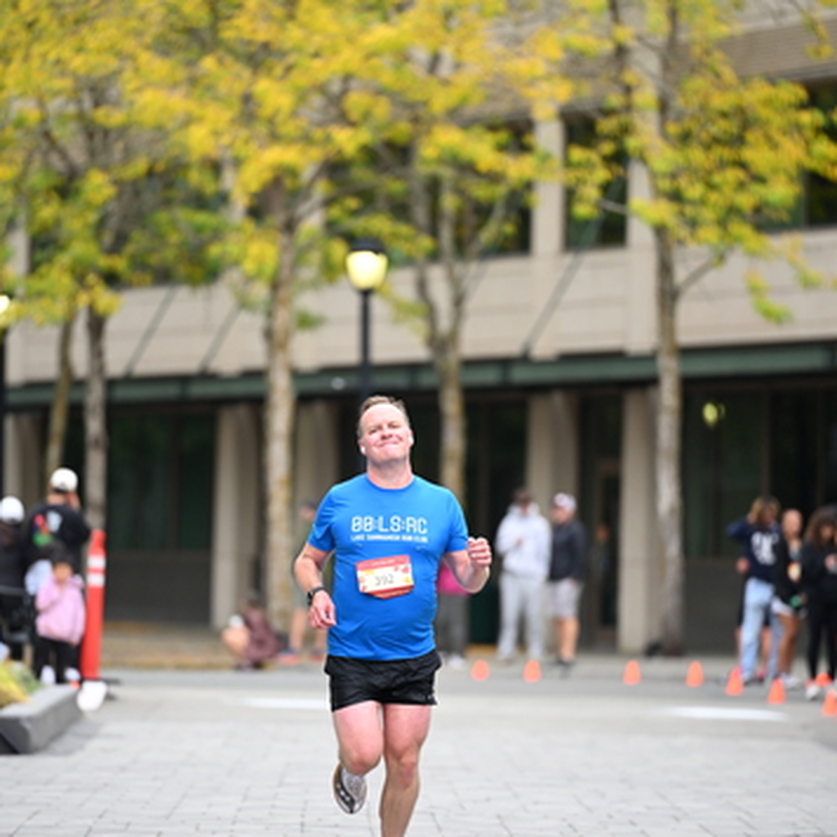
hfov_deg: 6.7
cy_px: 470
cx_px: 415
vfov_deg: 6.7
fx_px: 7195
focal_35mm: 263
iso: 640
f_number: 2.8
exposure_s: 1/1600
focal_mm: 200
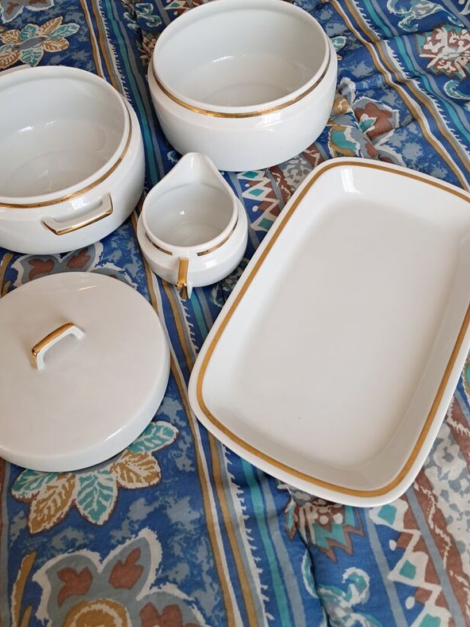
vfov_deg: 55.1
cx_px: 206
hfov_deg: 42.9
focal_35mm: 33
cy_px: 261
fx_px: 598
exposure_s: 1/50
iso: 64
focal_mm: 4
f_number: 1.8
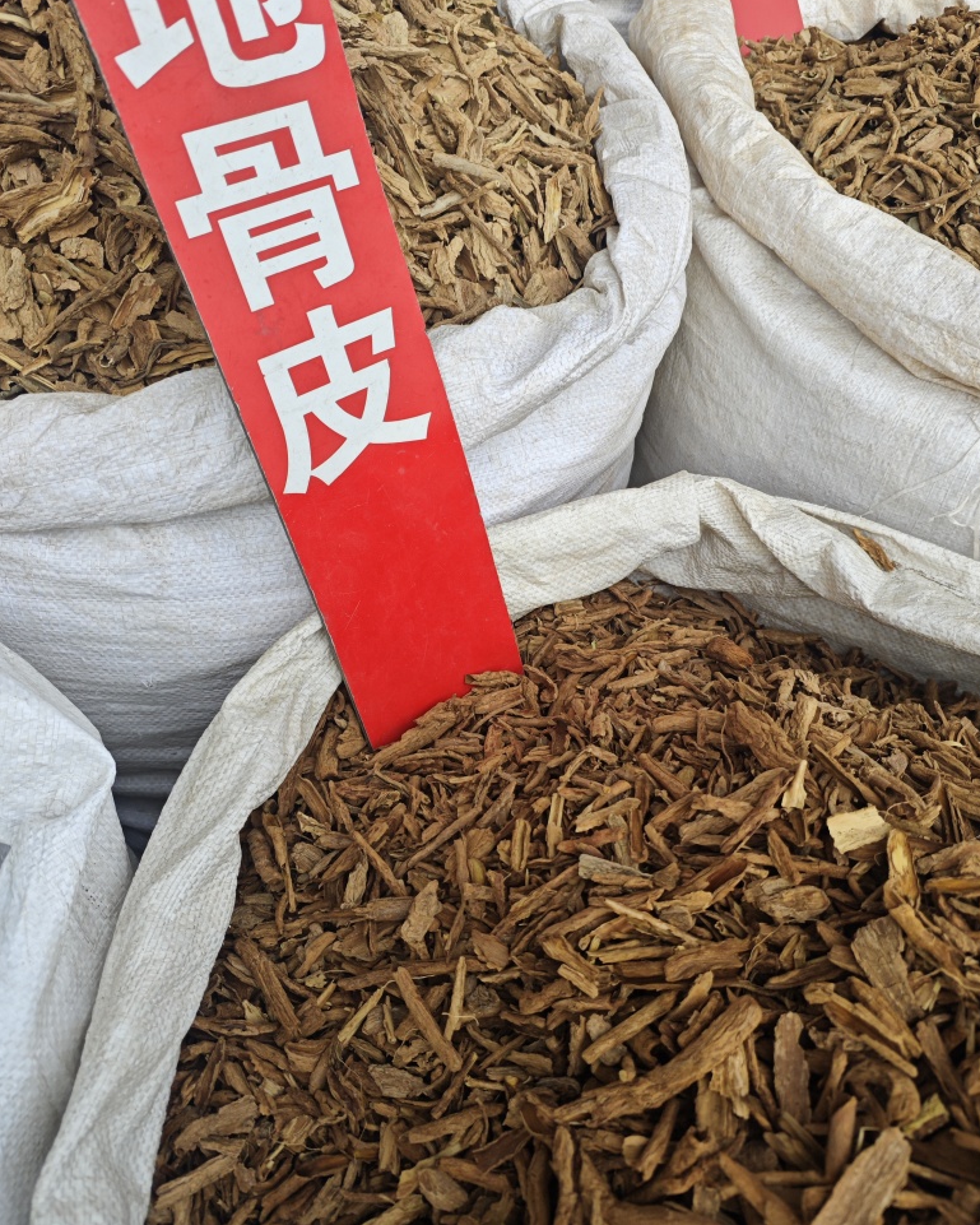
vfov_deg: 65.8
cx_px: 487
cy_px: 546
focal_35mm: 26
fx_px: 942
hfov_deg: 54.9
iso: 50
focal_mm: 5.84
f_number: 1.6
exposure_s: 1/732
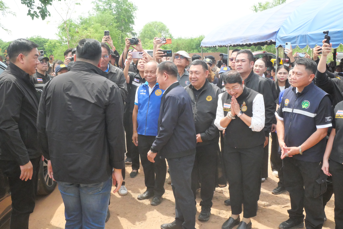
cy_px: 114
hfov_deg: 51.9
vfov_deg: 36.0
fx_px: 353
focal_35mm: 37
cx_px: 172
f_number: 11
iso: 3200
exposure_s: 1/800
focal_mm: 18
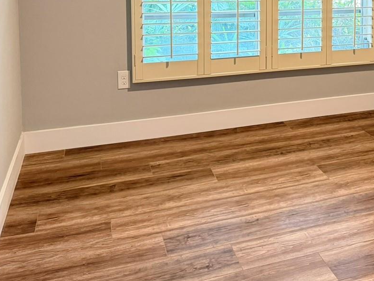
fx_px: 529
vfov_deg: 28.0
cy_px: 6
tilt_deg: -5.1
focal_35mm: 49
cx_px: 338
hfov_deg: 36.5
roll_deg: -0.6
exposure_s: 1/40
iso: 640
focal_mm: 6.76
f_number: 1.78
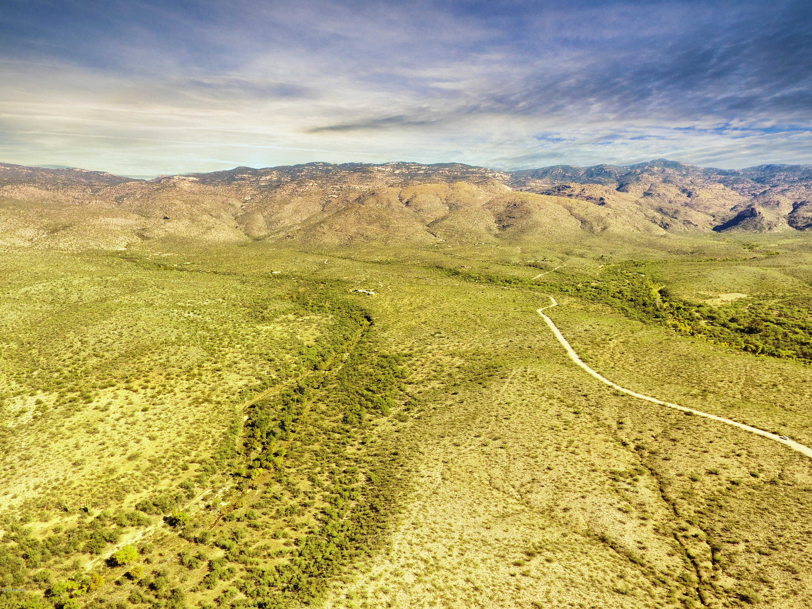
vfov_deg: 66.0
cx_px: 406
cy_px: 304
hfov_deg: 81.7
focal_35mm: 20
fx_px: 469
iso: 100
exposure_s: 1/876
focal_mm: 3.61
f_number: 2.8
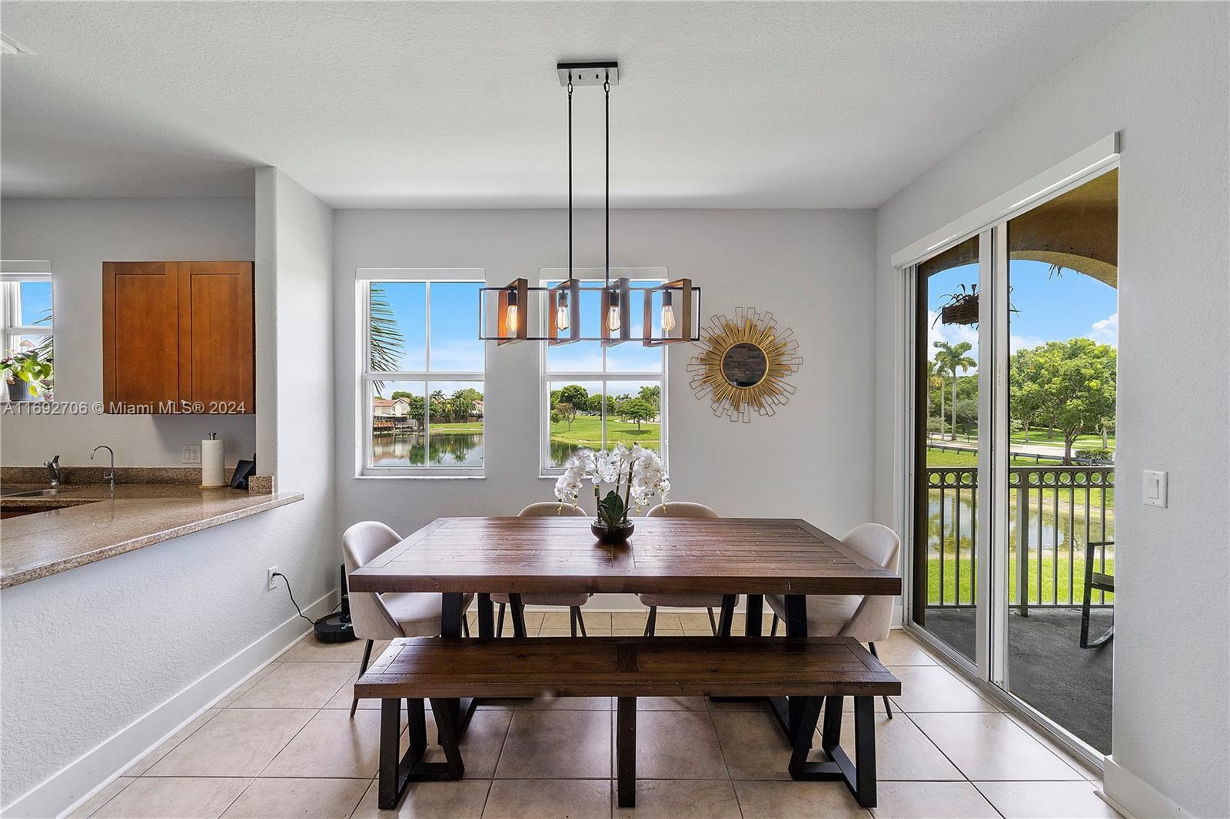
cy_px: 410
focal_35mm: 15
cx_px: 615
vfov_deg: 77.3
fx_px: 512
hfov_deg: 100.4
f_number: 11
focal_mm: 10
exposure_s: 1/30
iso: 160
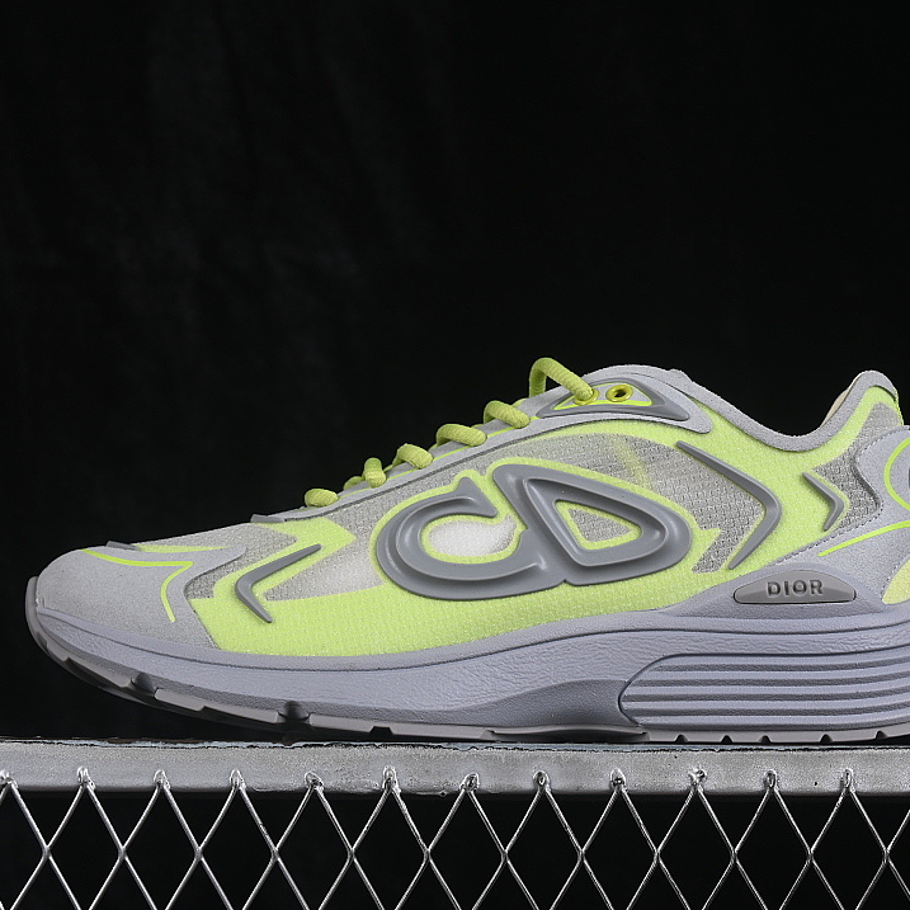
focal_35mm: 96
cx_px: 519
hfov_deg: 18.1
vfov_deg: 18.1
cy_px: 456
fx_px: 2855
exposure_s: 1/80
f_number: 8
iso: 160
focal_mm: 50
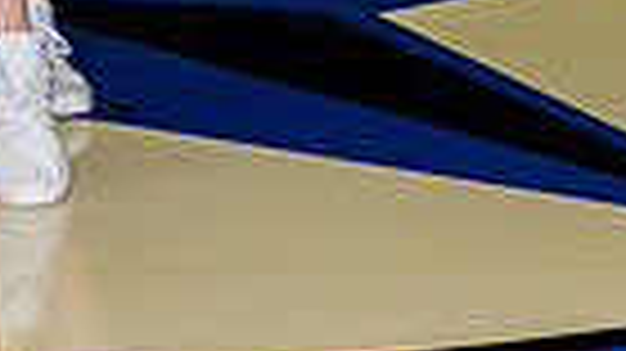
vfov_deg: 4.9
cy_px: -621
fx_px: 3932
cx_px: -9
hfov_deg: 9.0
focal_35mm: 237
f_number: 7.1
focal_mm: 70
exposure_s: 1/320
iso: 800
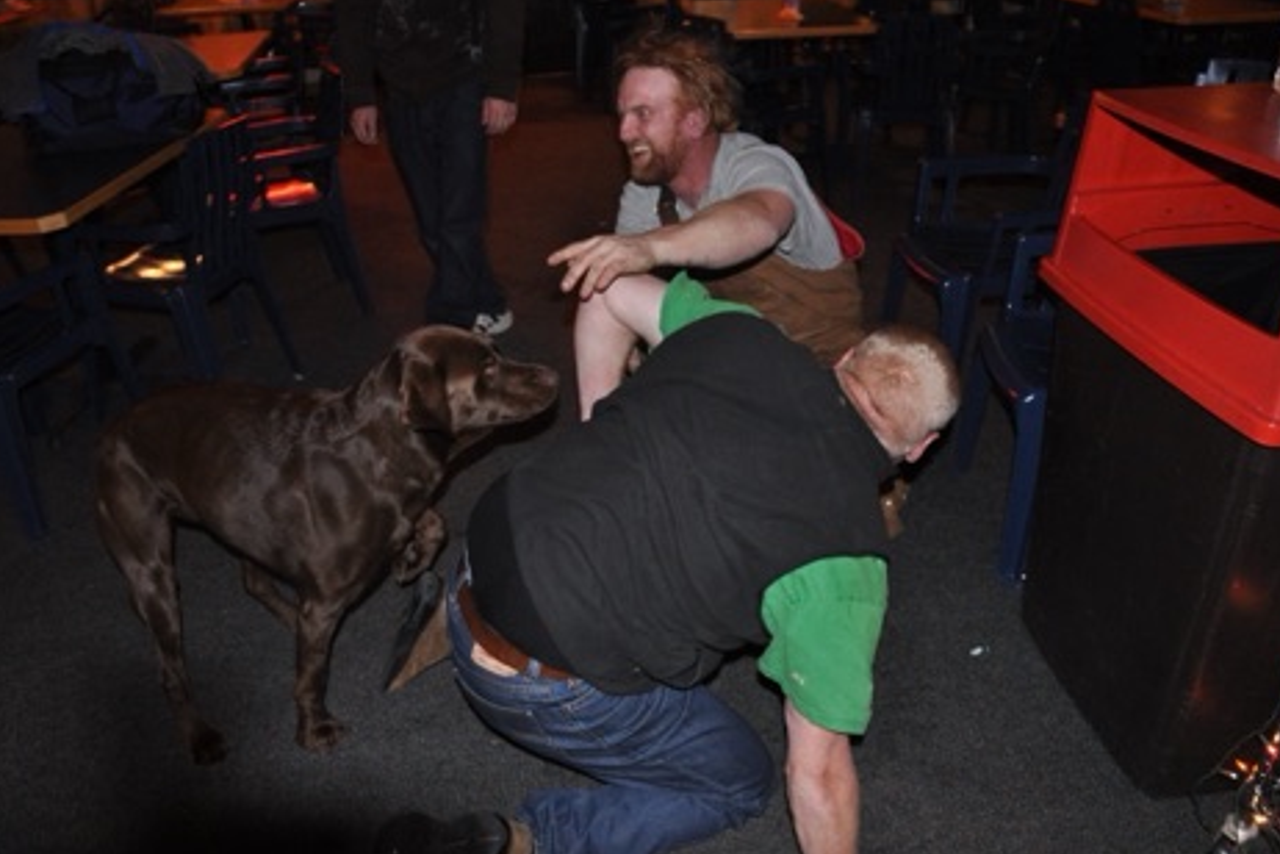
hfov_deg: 65.5
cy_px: 431
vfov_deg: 46.4
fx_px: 995
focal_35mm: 28
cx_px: 648
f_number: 3.5
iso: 800
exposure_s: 1/60
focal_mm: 18
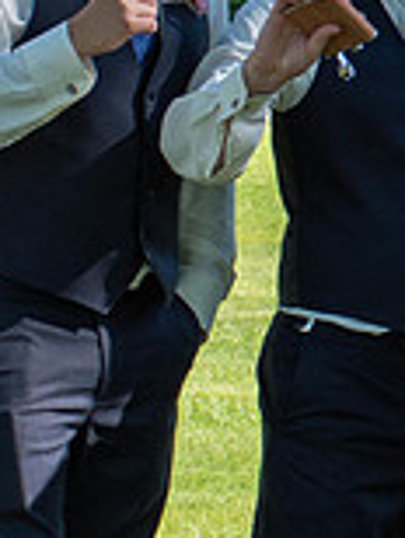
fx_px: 7016
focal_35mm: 451
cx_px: 964
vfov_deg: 4.4
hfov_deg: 3.3
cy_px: 52
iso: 280
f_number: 5.6
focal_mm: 70
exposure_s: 1/500
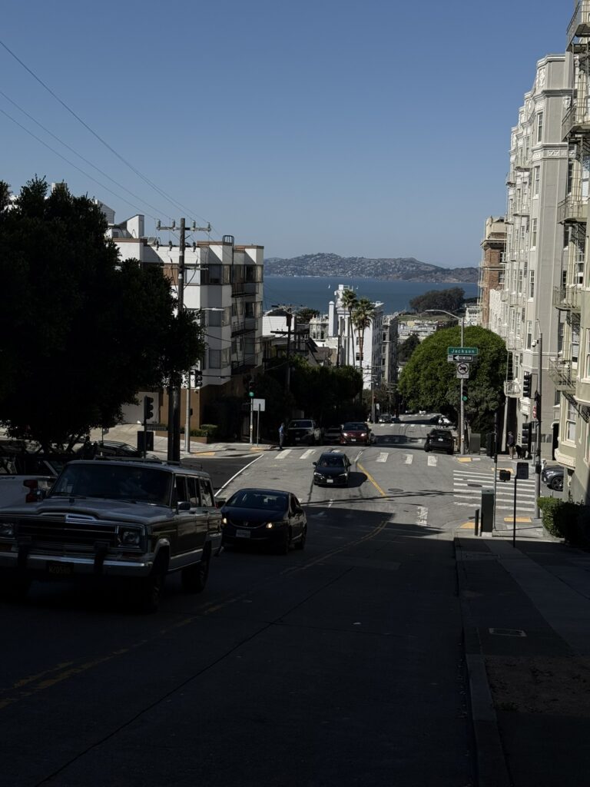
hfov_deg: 30.3
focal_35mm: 48
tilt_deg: -6.7
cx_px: 295
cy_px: 394
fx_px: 1091
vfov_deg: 39.7
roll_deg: -2.2
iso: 50
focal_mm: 6.76
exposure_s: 1/11364
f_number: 1.78
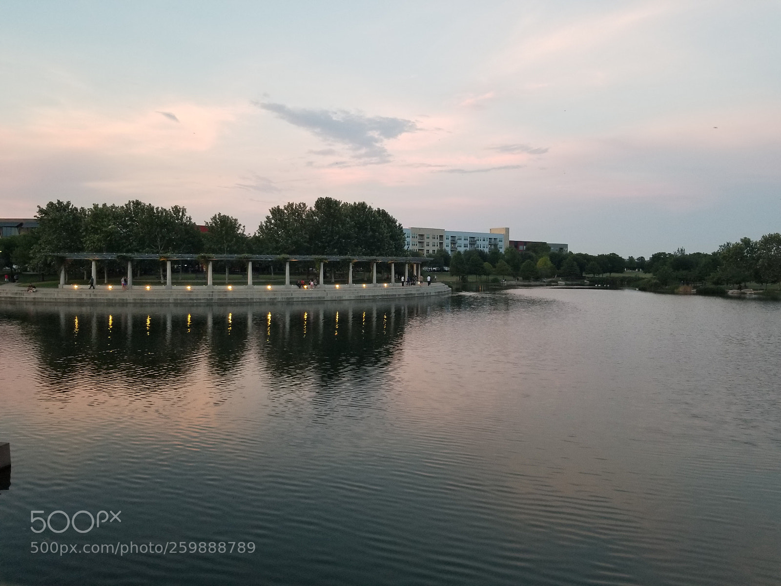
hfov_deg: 67.3
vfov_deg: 53.1
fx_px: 587
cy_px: 293
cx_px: 390
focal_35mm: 26
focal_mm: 4.25
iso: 160
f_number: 1.7
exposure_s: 1/60
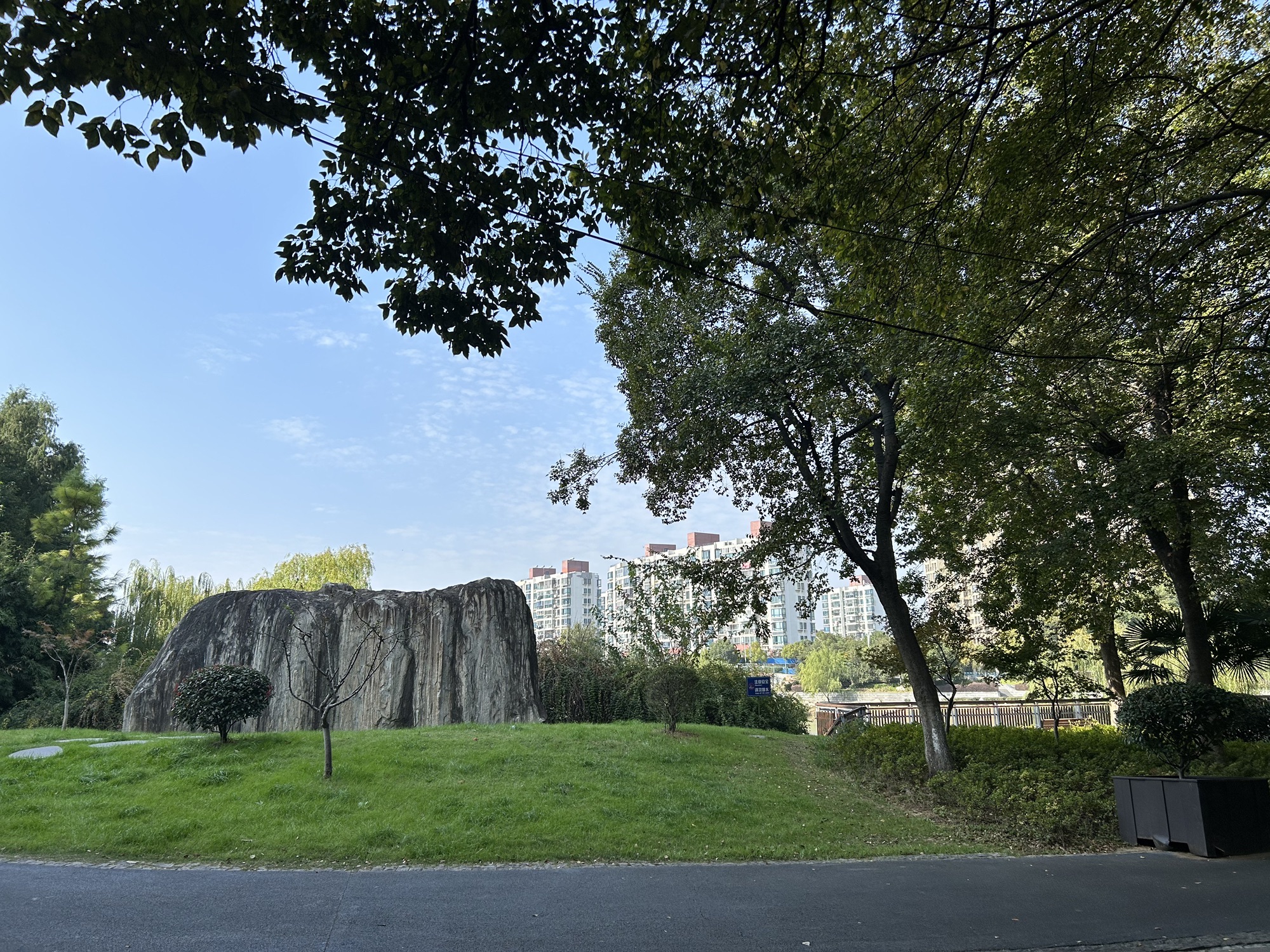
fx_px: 954
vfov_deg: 53.1
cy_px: 476
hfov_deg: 67.3
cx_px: 635
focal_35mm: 26
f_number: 1.5
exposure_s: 1/2994
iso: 50
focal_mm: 5.7
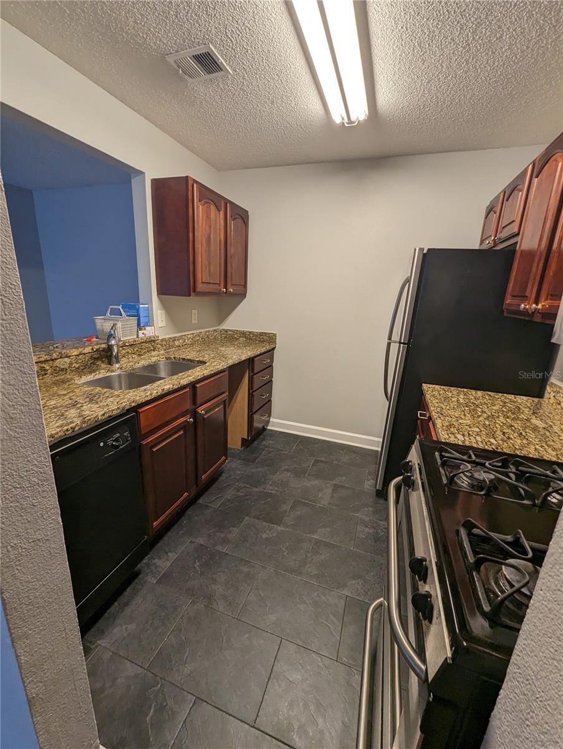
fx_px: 281
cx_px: 282
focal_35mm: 13
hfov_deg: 90.0
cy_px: 374
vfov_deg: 106.1
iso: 123
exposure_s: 1/60
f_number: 2.2
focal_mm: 1.95
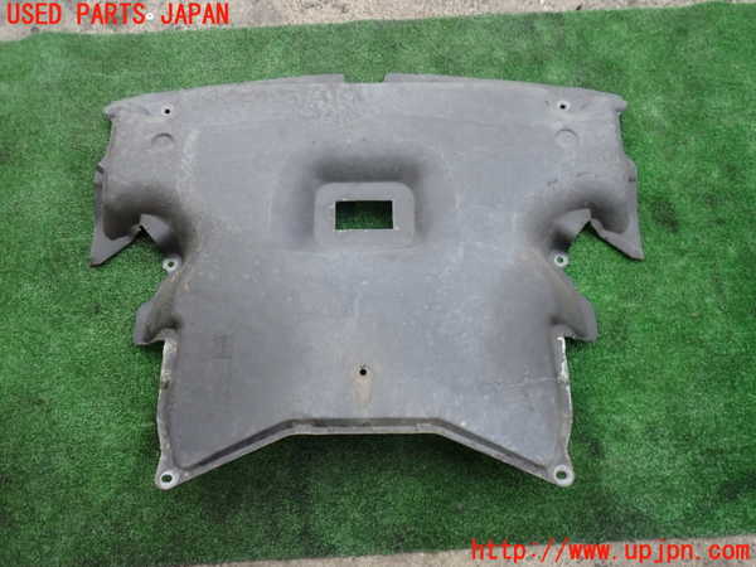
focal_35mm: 30
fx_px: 655
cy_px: 284
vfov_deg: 46.8
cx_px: 378
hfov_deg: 60.0
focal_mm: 5.4
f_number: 2.3
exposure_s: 1/40
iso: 200
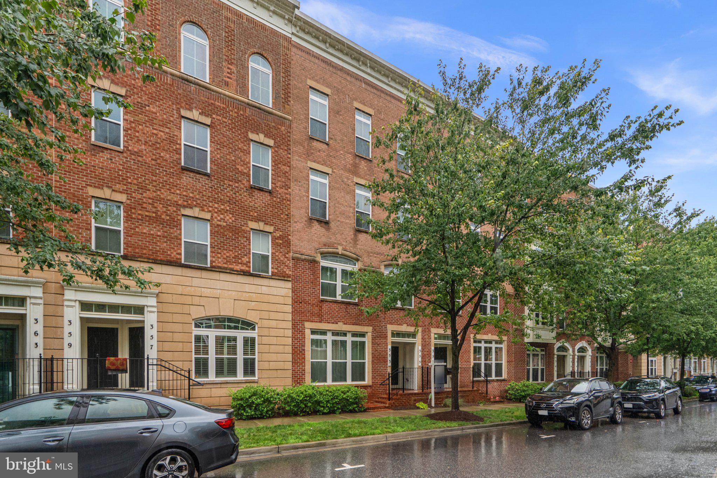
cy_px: 239
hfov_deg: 93.3
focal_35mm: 17
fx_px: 339
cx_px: 358
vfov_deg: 70.5
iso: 200
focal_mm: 17
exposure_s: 1/320
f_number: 8
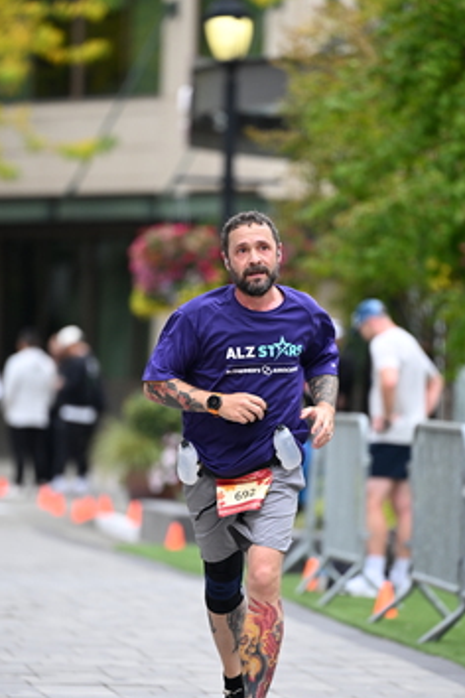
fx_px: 6025
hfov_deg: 4.4
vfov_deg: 6.6
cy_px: 369
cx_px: 279
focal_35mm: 311
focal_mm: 200
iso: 640
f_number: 2.8
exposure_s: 1/2000
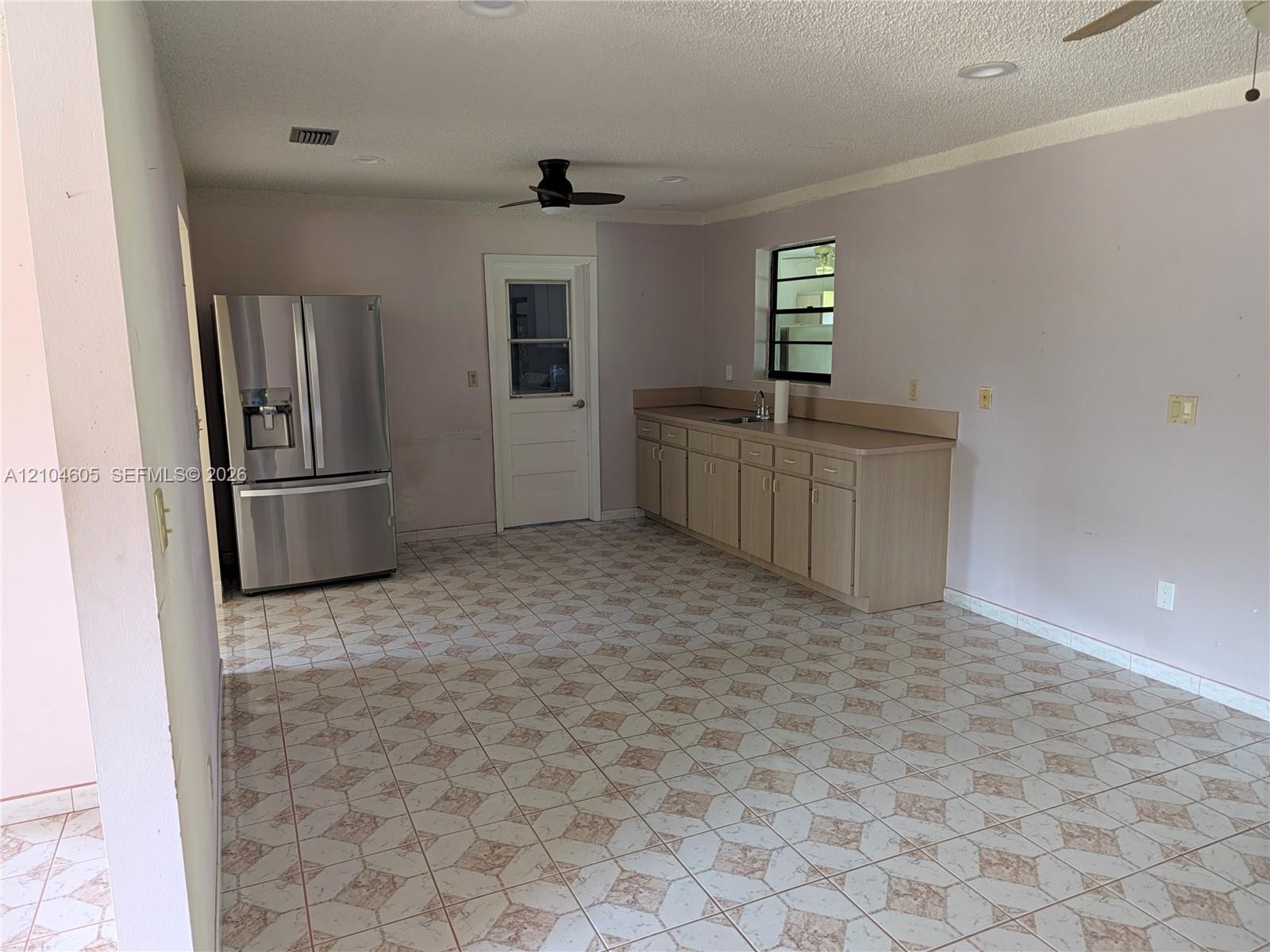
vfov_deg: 58.9
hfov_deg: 73.9
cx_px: 635
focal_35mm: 23
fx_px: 844
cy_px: 476
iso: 157
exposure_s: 1/23.8
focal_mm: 5.28
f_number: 1.7
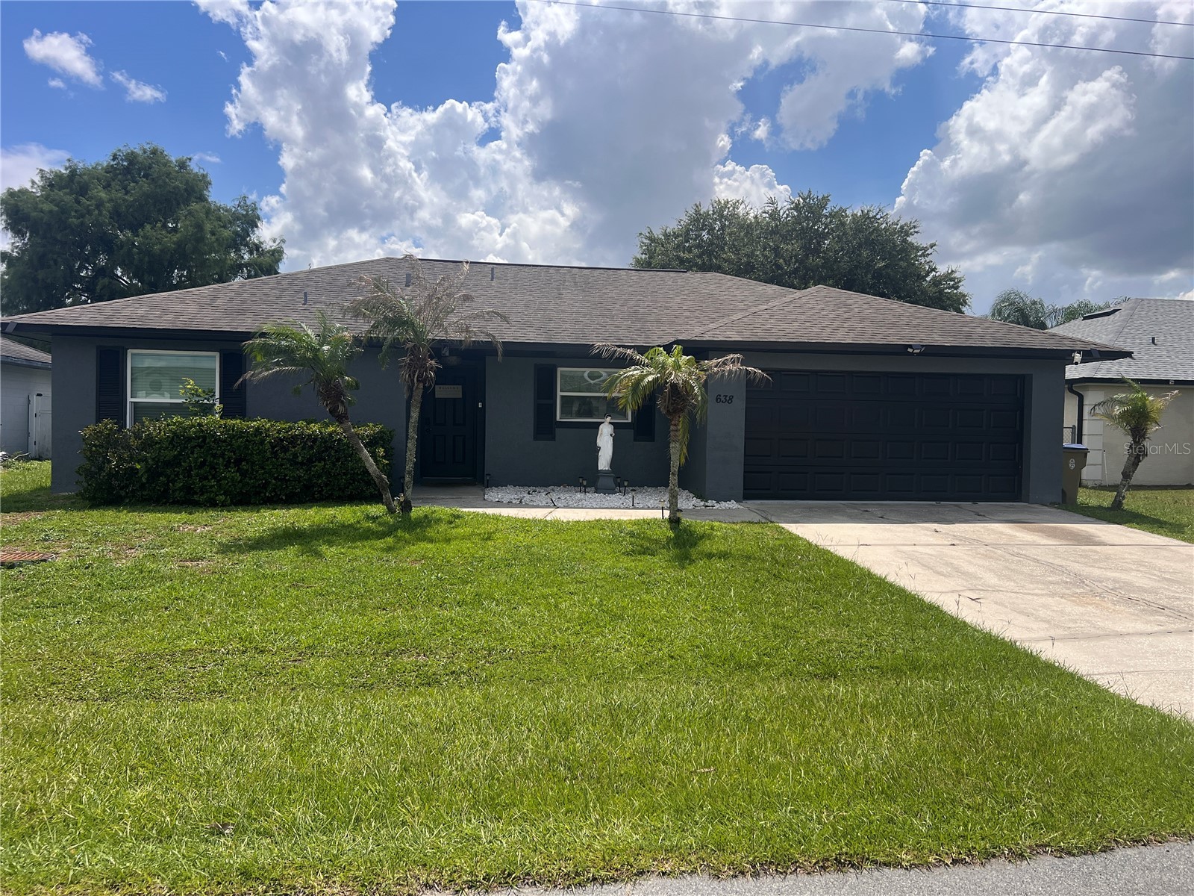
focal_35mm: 26
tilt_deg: -2.1
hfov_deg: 67.3
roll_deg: -1.2
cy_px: 448
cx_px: 597
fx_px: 897
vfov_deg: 53.1
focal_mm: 5.7
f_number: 1.5
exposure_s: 1/6211
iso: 50
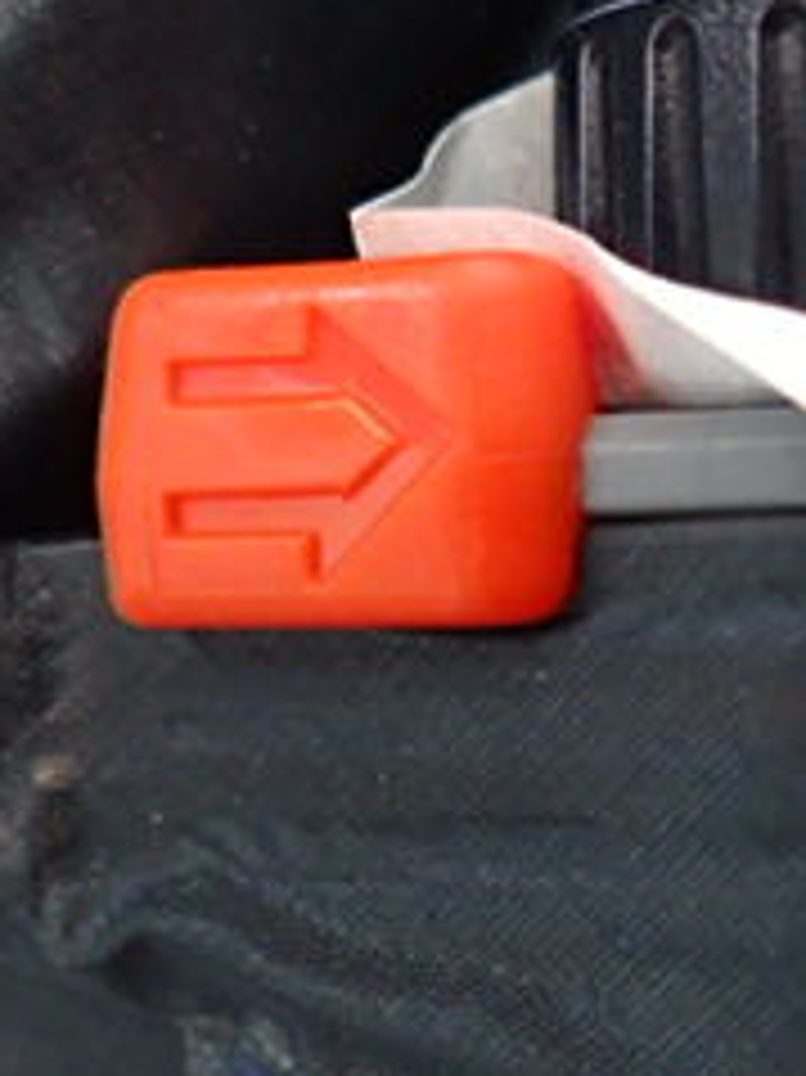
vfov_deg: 28.8
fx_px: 2082
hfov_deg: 20.2
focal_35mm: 67
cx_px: 1027
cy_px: 378
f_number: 2
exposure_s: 1/30
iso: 400
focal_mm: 4.5
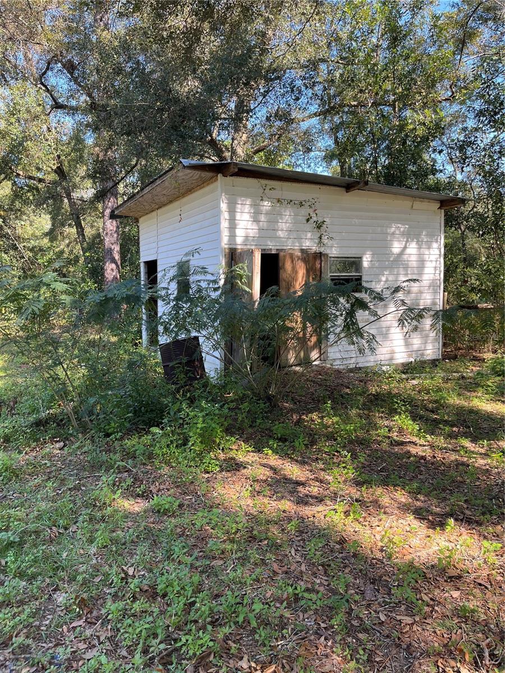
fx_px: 506
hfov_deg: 53.1
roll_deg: +1.3
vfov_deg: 67.3
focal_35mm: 26
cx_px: 252
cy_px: 336
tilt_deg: -4.8
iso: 40
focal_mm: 5.1
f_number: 1.6
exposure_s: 1/244
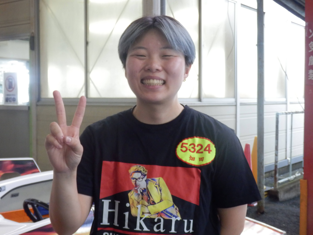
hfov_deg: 38.9
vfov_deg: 29.7
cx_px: 156
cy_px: 118
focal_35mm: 49
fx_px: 443
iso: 500
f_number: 4
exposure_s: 1/80
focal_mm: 8.9
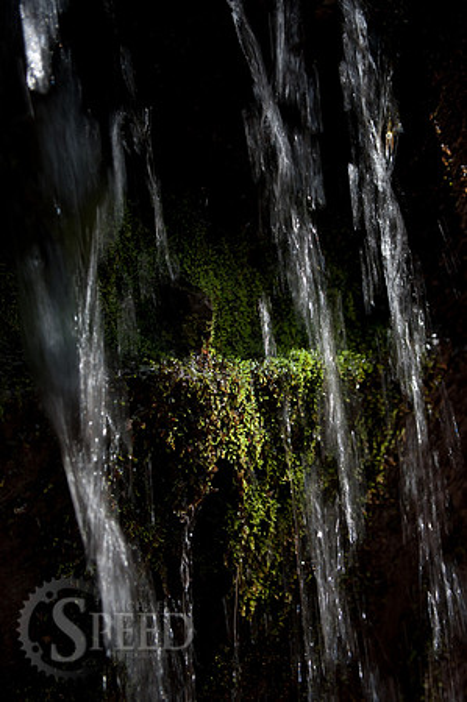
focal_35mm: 42
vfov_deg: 46.4
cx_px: 234
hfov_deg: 31.8
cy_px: 351
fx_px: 819
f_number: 4
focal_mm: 28
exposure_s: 1/50
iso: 200
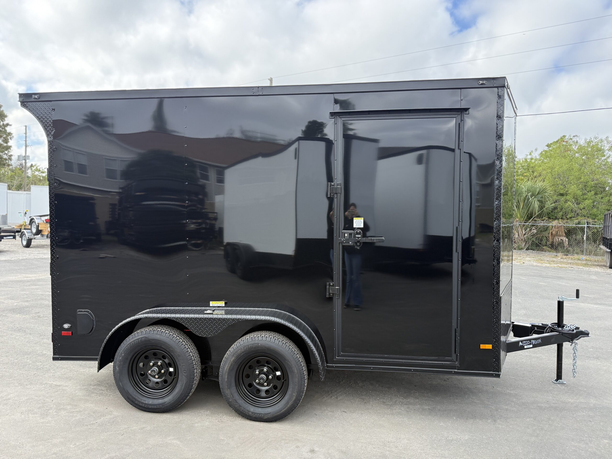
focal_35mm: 24
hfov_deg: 71.6
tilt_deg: -1.2
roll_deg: -2.2
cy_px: 230
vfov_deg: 56.8
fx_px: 424
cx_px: 306
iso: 100
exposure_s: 1/1122
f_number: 1.78
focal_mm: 6.76
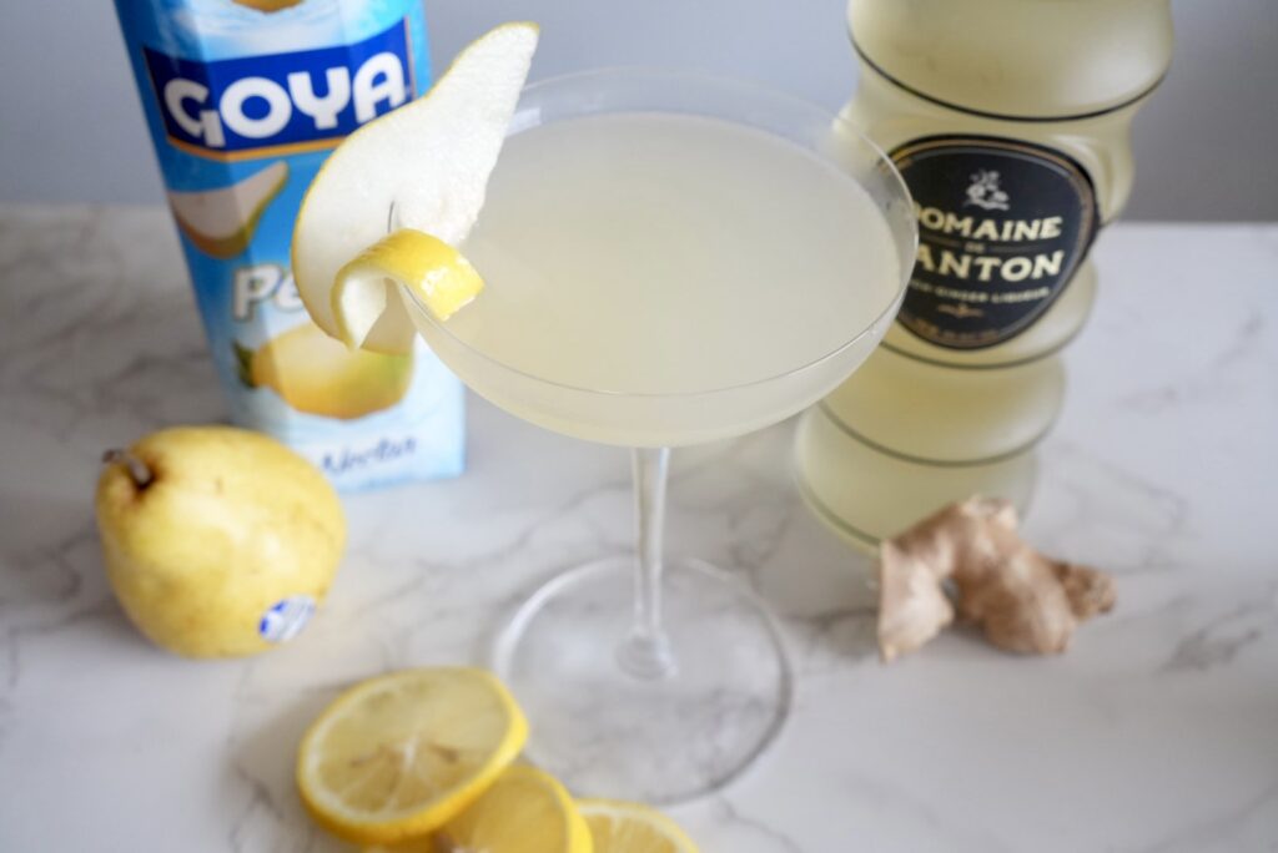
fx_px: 1369
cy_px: 426
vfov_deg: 34.6
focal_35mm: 39
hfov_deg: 50.0
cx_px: 639
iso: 1600
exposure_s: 1/100
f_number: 5
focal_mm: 25.7
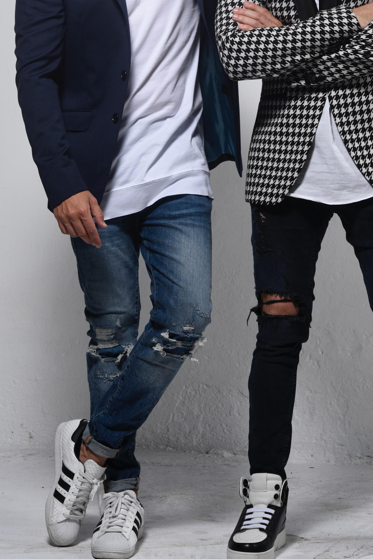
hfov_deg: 14.0
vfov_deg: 20.6
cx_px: 213
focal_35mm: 98
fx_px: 1522
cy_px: 118
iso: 200
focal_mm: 60
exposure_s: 1/125
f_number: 8
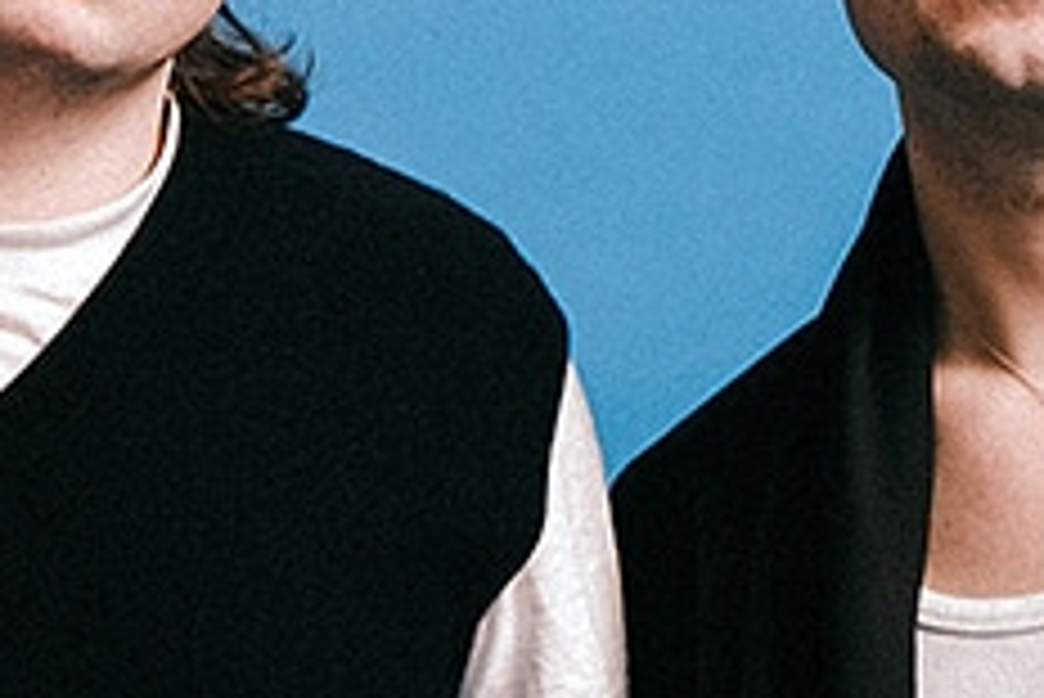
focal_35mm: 228
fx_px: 6616
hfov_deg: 8.7
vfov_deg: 6.0
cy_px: 322
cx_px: -684
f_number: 4.5
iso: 640
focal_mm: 35
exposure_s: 1/125
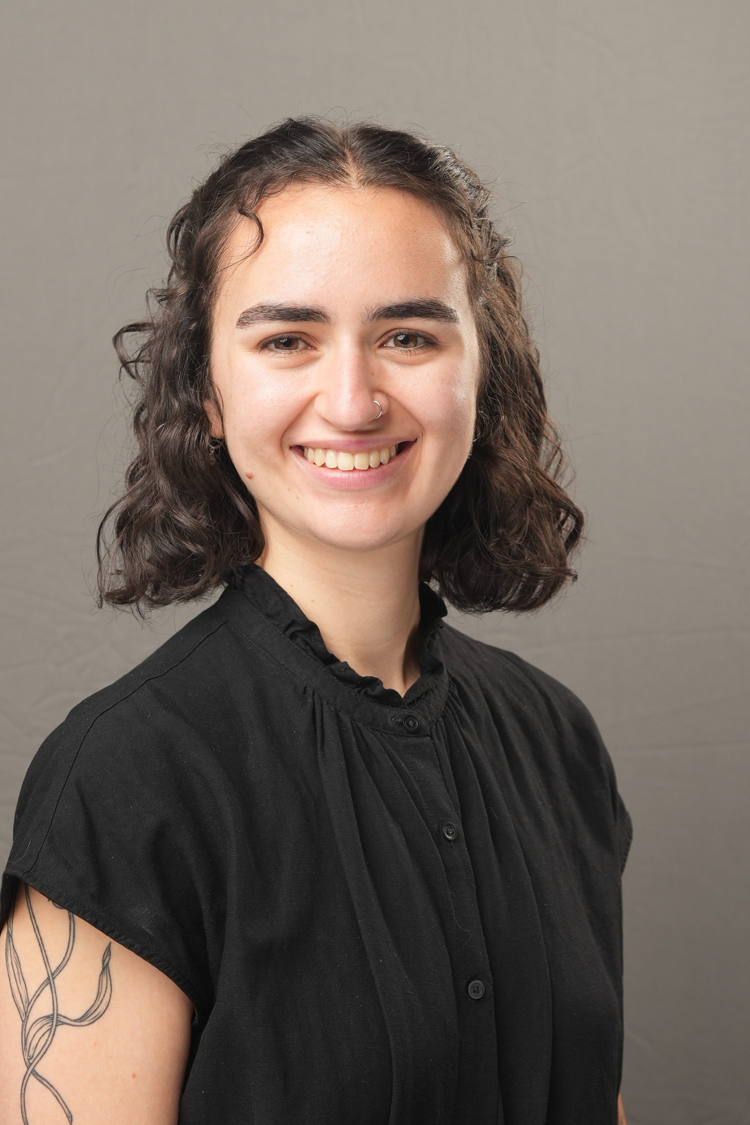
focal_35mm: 101
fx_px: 3156
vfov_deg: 20.2
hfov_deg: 13.6
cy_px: 579
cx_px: 359
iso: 200
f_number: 6.3
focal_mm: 60.7
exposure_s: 1/250
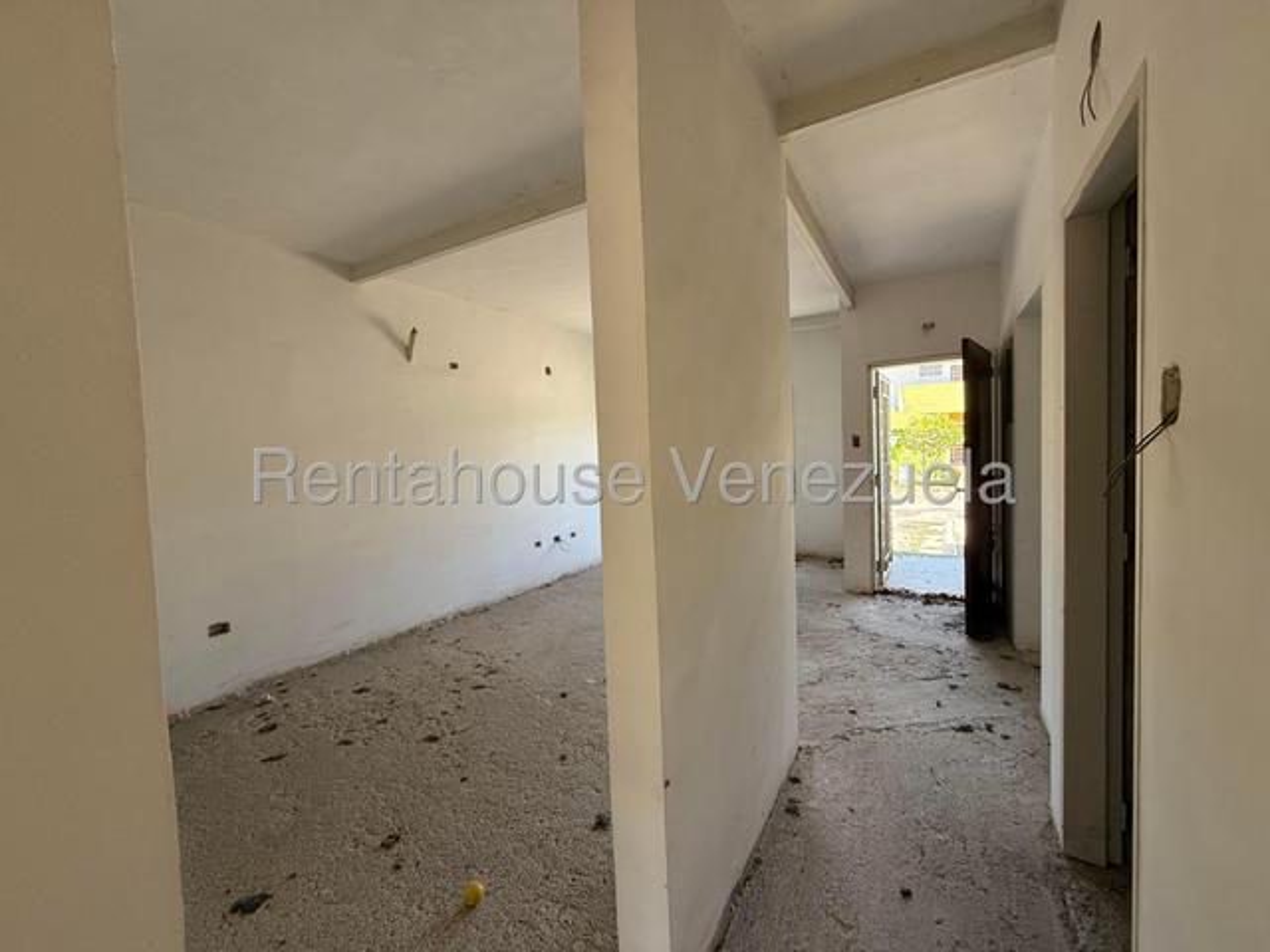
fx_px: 514
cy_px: 476
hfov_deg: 102.1
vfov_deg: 85.7
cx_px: 635
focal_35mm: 14
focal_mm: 2.22
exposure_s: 1/99
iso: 125
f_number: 2.2
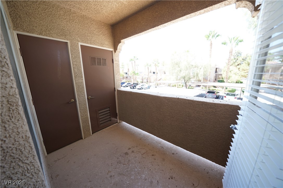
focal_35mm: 12
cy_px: 94
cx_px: 142
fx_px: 94
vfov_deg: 90.0
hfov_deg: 112.6
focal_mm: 12
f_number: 5
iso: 800
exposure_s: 1/250
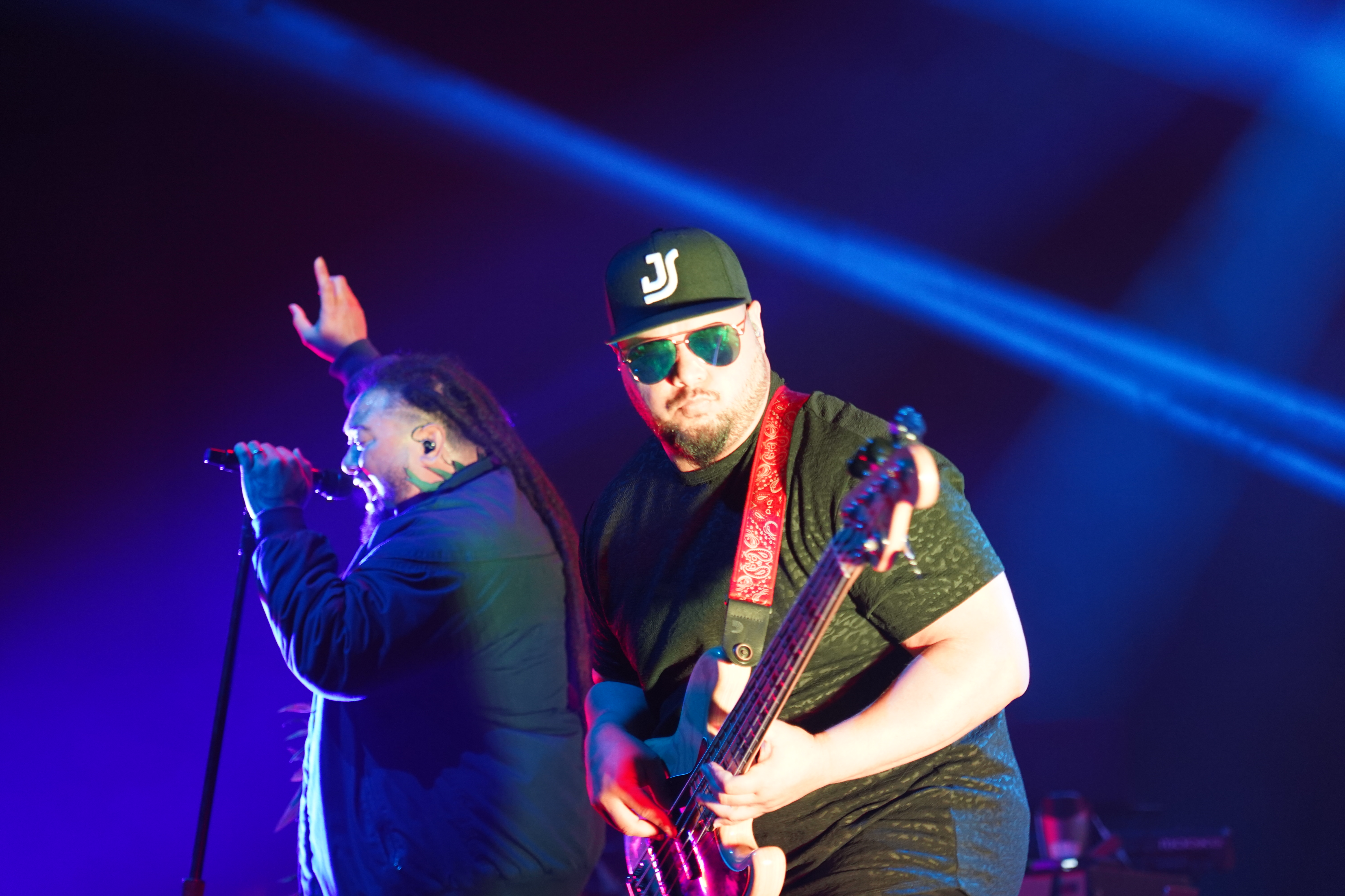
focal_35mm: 105
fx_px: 3923
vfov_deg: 13.0
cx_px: 672
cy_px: 448
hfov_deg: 19.5
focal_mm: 105
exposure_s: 1/125
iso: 2000
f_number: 4
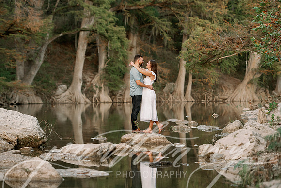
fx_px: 906
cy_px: 94
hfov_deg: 17.6
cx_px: 140
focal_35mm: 116
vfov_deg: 11.8
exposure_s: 1/160
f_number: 2.8
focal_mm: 116
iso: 320
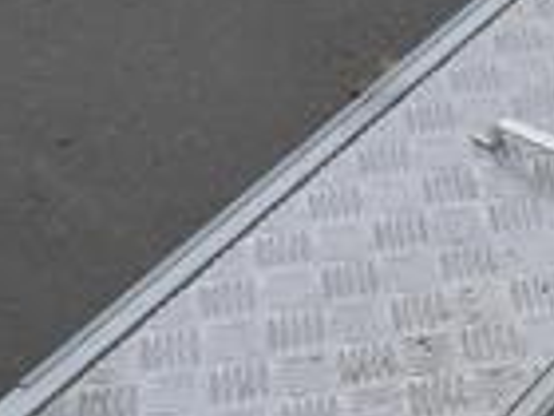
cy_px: -87
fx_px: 2193
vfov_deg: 10.6
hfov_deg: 13.3
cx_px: 906
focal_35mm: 137
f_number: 4.5
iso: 100
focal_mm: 15
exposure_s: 1/125
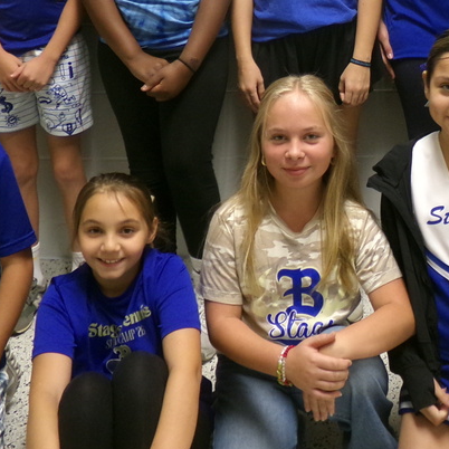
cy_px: 27
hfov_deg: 31.4
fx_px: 792
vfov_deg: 30.0
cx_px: 305
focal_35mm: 54
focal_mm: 4.3
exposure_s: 1/17
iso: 337
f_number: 3.7
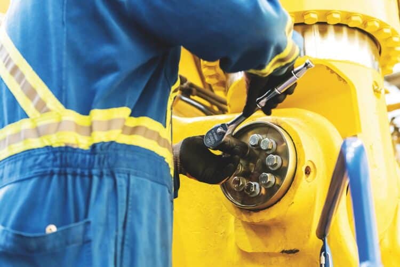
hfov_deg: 30.5
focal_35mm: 66
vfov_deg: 20.6
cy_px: 134
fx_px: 733
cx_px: 200
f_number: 4
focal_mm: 66
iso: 2500
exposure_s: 1/100
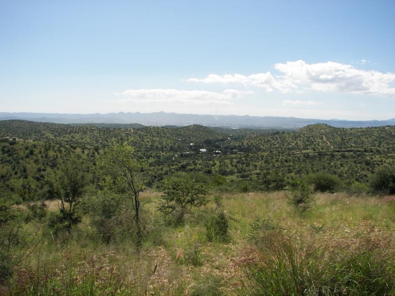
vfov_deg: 39.7
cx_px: 198
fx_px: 411
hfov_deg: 51.4
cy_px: 148
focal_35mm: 36
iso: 50
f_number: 4
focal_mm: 6
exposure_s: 1/640
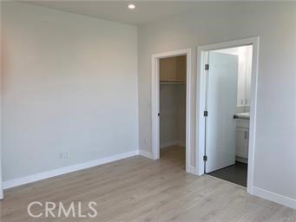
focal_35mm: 26
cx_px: 148
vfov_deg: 53.1
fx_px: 222
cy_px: 111
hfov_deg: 67.3
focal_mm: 4.25
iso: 32
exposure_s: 1/120
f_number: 1.8
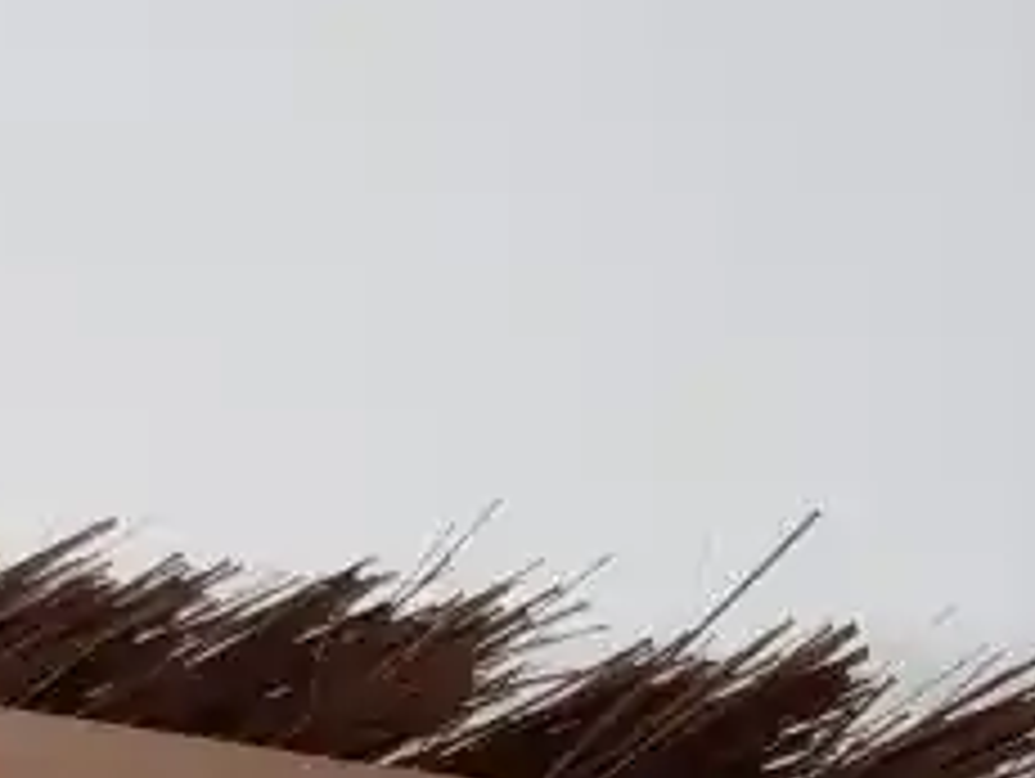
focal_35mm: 113
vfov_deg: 12.7
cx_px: -50
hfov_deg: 16.9
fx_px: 3382
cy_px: 1016
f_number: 1.7
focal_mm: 4.2
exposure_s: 1/100
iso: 64
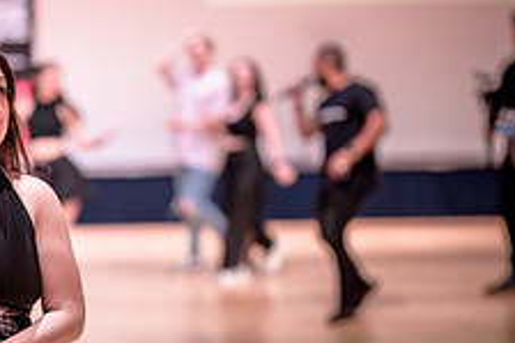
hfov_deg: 13.4
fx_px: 2173
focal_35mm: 152
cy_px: 240
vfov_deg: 9.0
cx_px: 24
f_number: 1.2
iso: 1250
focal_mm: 50
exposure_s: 1/200
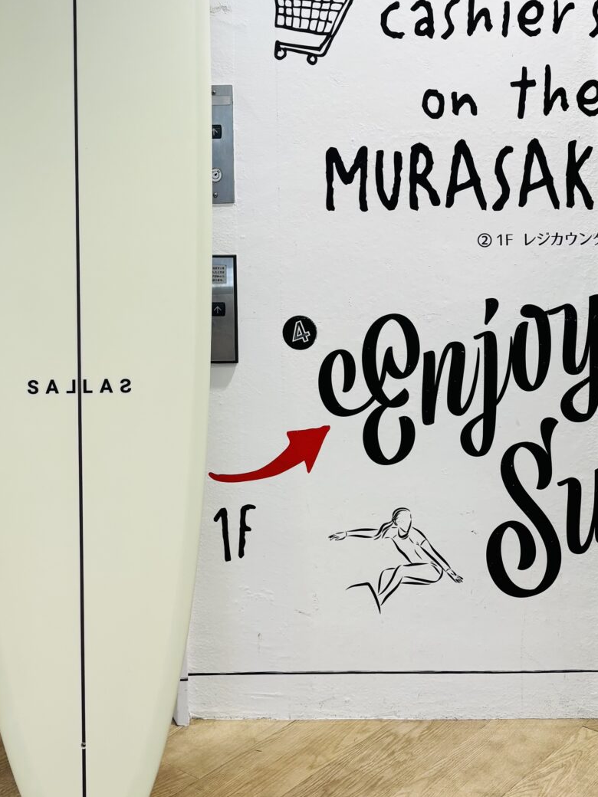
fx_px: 1152
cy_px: 136
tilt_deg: +0.4
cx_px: 84
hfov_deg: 28.2
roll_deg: -0.2
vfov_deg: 36.6
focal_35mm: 50
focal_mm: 5.96
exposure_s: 1/117
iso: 32
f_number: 1.6
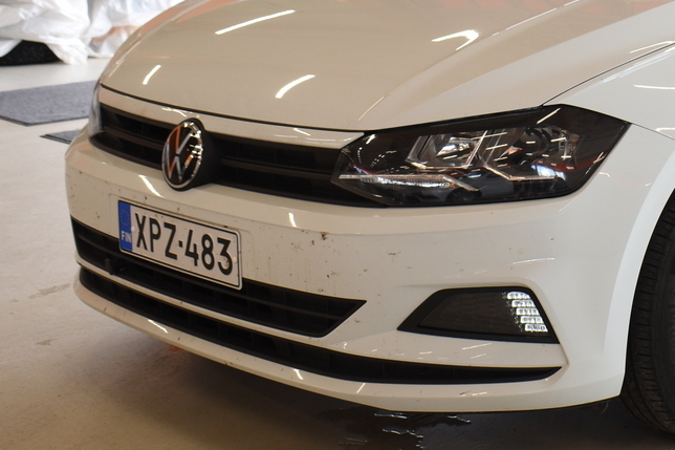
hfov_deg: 24.8
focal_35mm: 79
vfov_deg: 17.0
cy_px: 69
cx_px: 613
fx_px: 1486
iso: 100
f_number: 5.6
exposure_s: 1/30
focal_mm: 21
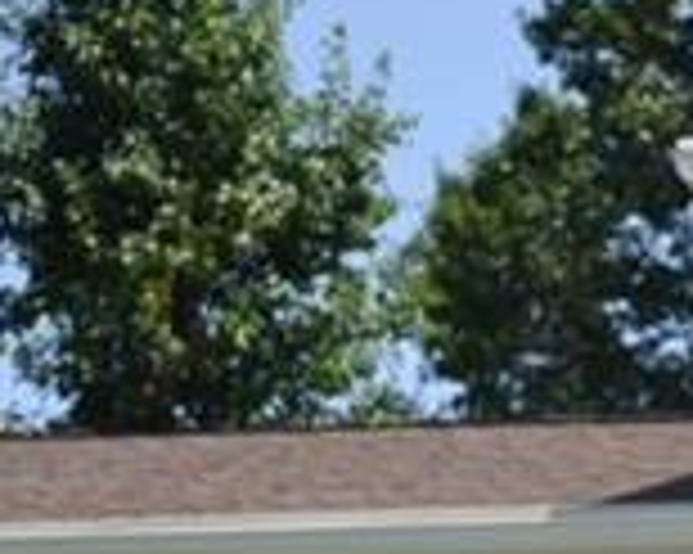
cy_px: 1144
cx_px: 1143
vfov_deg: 6.2
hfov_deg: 7.7
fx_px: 5001
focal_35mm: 244
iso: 100
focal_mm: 26
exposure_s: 1/200
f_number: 8
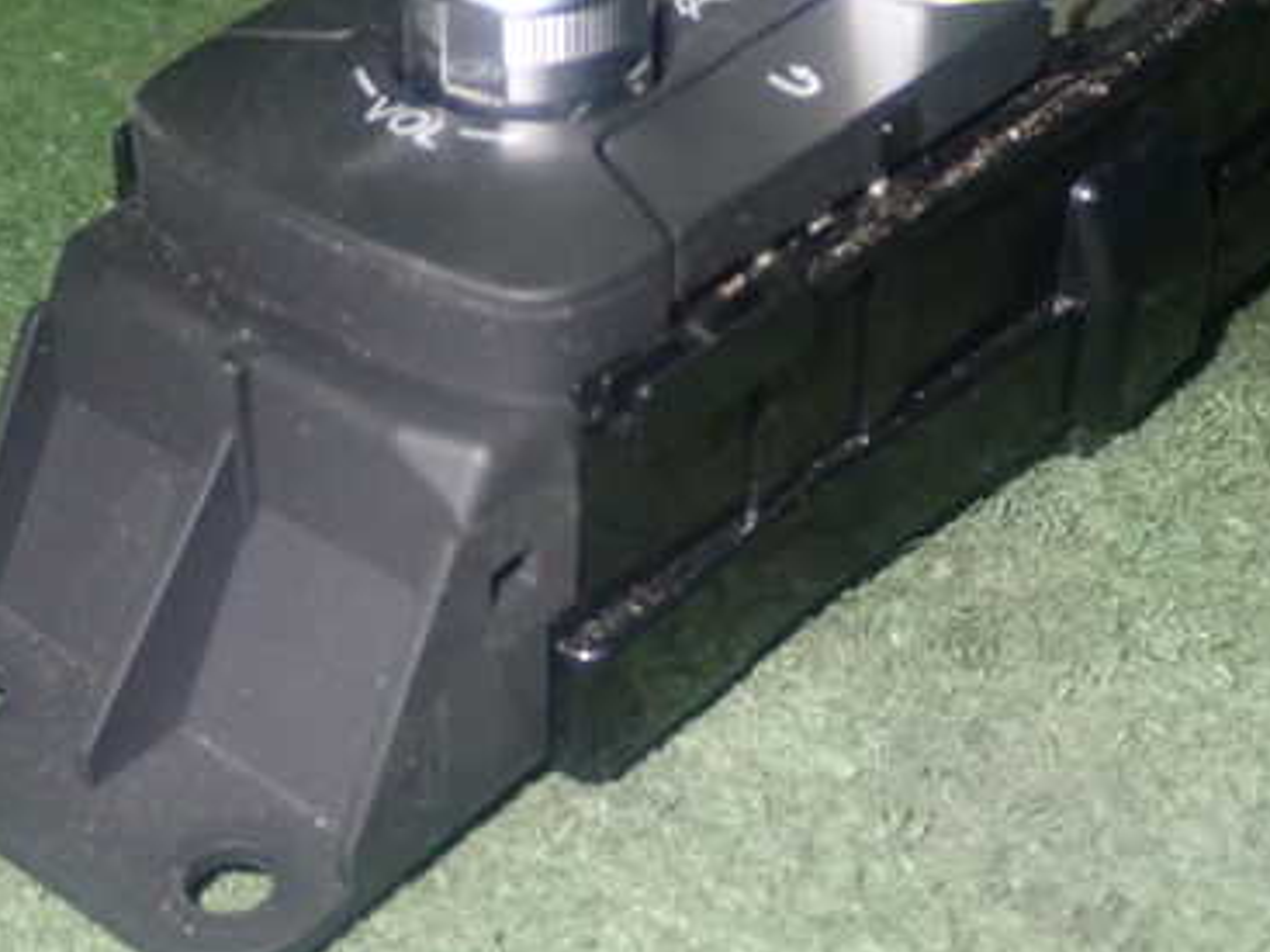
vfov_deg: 20.3
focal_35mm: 72
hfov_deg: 27.0
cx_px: 689
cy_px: 277
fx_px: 2641
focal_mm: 7.84
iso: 800
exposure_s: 1/40
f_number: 9
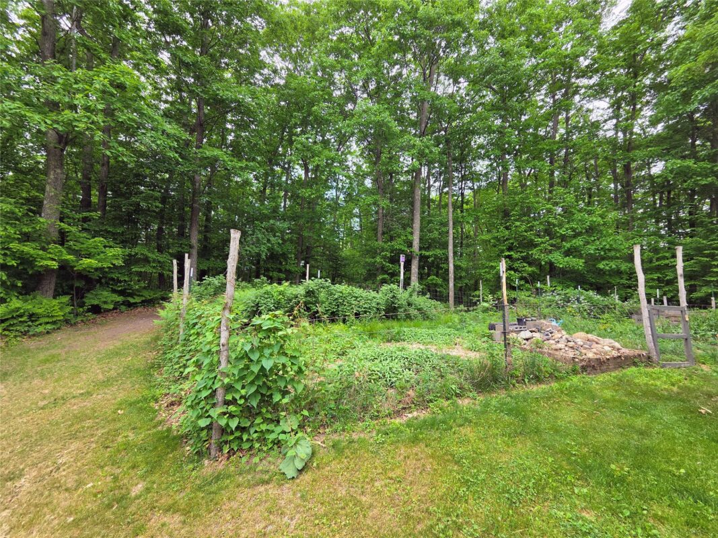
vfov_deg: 89.9
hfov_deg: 106.2
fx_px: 270
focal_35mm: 13
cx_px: 359
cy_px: 269
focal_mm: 2.2
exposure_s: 1/317
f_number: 2.2
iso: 100
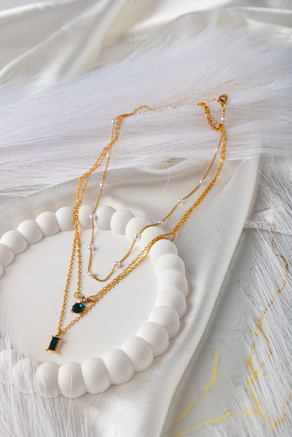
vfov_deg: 33.4
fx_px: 730
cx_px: 146
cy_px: 218
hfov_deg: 22.6
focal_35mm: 60
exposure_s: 1/160
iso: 400
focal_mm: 60
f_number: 7.1
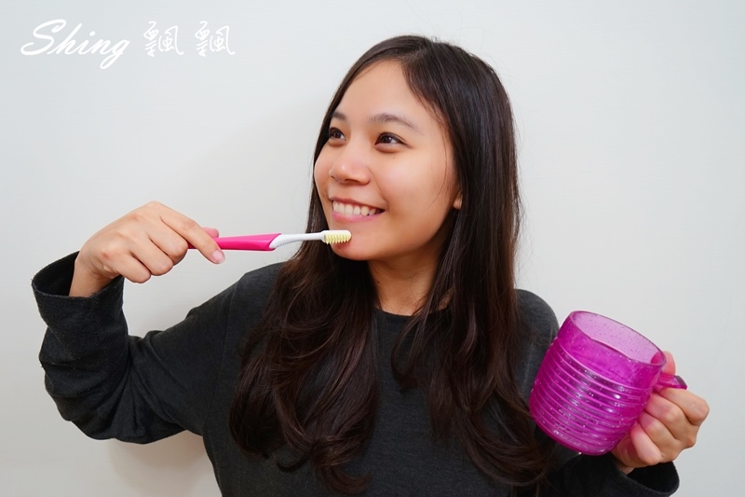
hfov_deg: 67.4
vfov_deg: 47.9
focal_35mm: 27
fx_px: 559
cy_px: 248
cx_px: 372
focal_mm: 27
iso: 800
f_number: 7.1
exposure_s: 1/8
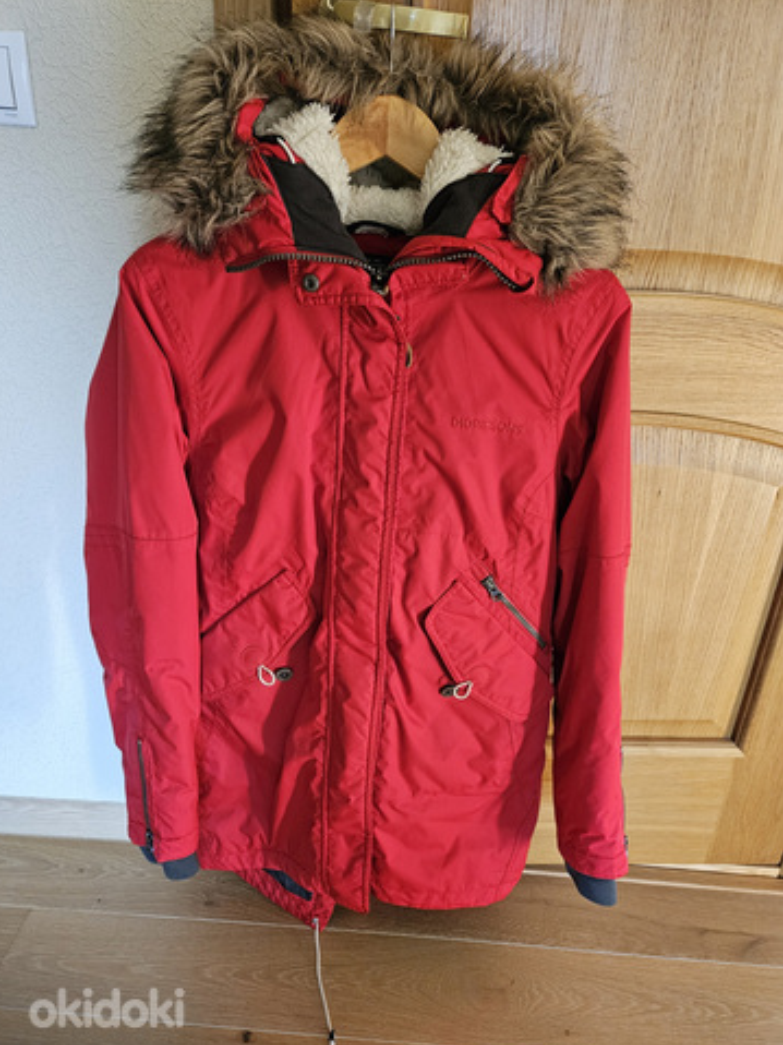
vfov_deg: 71.6
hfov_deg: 56.8
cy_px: 539
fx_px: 724
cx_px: 376
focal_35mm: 24
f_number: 1.8
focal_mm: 5.4
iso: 800
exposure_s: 1/100
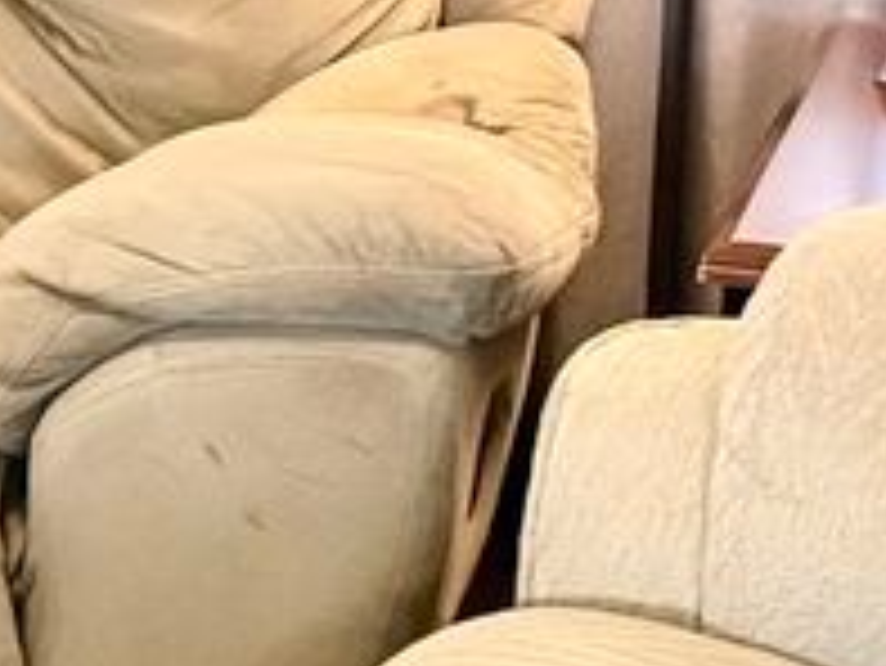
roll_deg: +2.5
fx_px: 4687
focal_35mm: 183
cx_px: -2352
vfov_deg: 8.0
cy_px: -281
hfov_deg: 8.0
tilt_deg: -8.5
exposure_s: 1/60
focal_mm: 6.76
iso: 500
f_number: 1.78
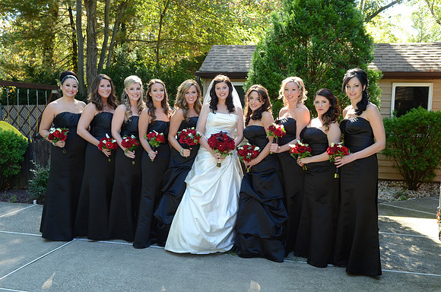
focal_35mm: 33
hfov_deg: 57.3
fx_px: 403
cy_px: 146
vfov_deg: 39.8
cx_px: 220
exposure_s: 1/100
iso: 500
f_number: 6.3
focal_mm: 22
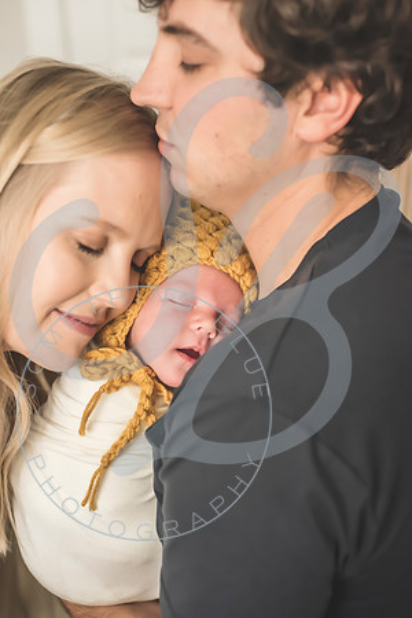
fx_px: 858
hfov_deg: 27.0
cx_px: 206
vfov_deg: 39.6
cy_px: 309
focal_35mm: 50
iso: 3200
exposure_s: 1/160
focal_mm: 50
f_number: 2.8
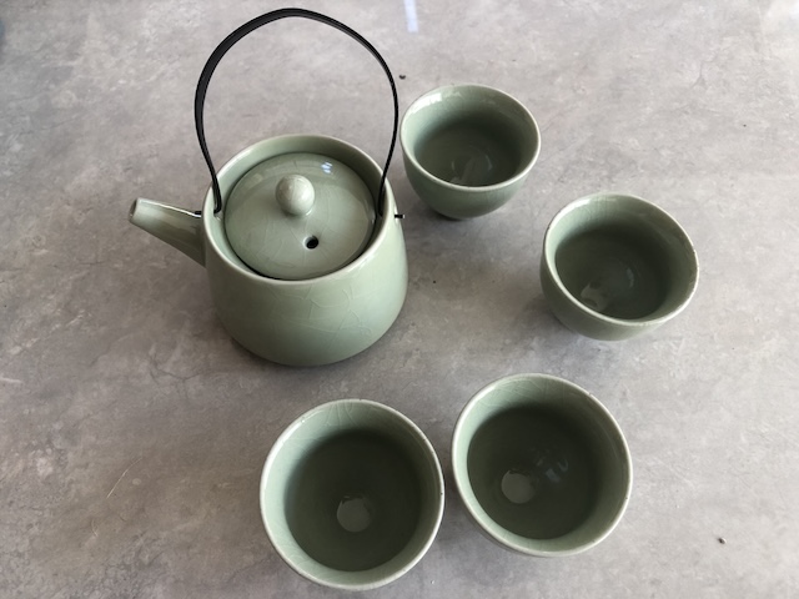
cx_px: 400
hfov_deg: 63.4
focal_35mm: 28
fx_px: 646
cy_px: 300
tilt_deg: -61.2
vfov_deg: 49.7
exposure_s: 1/30
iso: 25
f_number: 1.8
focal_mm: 3.99
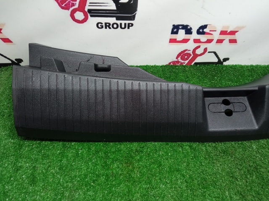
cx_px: 134
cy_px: 100
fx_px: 210
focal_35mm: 27
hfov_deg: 65.4
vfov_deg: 51.3
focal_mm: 3.79
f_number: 2.2
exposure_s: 1/33.3
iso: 319
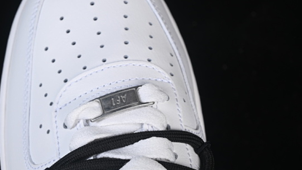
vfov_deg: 10.4
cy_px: 91
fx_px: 929
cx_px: 98
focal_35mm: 116
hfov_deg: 18.4
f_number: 7.1
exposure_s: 1/100
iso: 160
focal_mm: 50
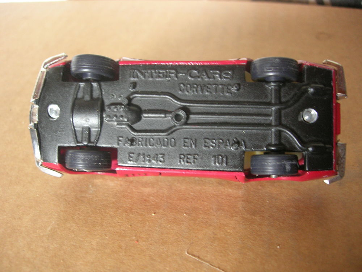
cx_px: 181
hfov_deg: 49.0
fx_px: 397
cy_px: 136
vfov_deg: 37.7
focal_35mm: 38
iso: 145
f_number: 2.8
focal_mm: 7.8
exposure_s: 1/3.7
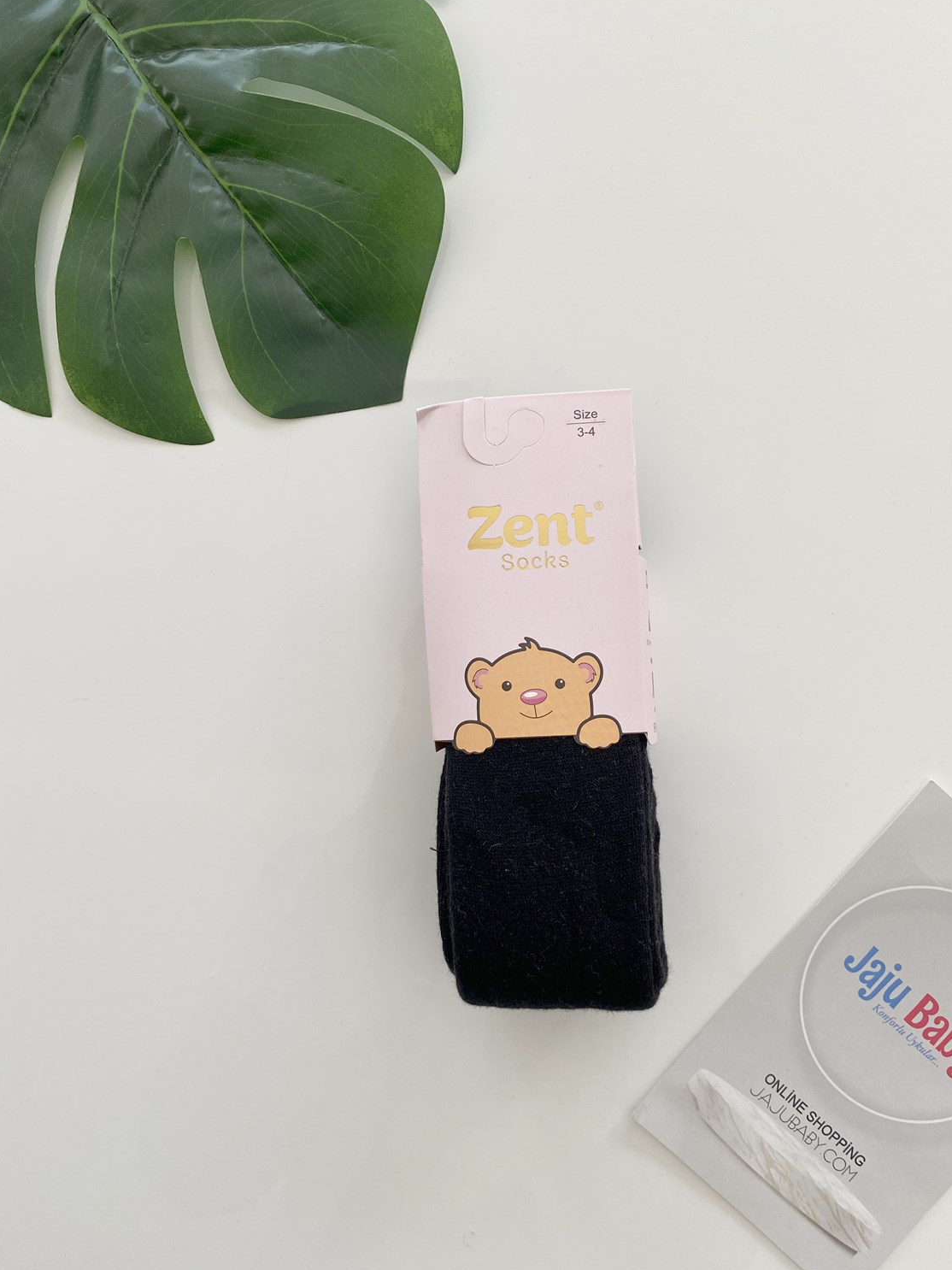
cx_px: 497
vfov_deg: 63.4
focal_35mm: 28
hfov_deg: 49.7
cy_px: 596
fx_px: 1027
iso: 80
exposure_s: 1/121
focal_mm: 4.25
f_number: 1.8
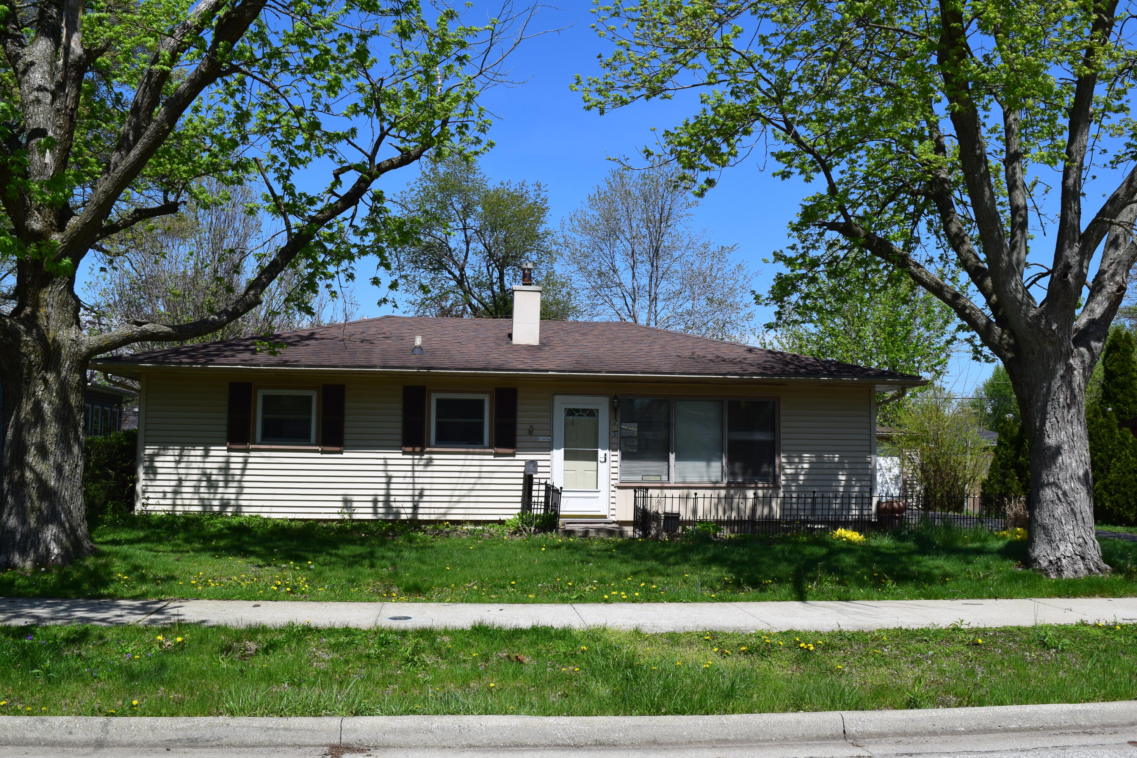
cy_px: 379
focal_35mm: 33
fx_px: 1042
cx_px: 568
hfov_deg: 57.2
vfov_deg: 40.0
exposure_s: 1/500
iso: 320
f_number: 11
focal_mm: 22
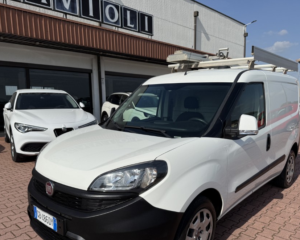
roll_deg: +1.1
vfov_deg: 49.9
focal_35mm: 29
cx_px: 154
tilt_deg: -6.9
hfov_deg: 60.4
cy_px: 136
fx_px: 258
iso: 80
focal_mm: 6.76
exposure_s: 1/10309
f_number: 1.78
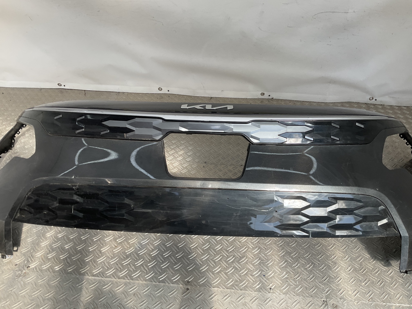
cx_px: 206
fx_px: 345
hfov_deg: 61.7
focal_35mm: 29
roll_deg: -4.1
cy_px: 154
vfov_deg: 48.2
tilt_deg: -42.6
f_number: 1.8
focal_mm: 3
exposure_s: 1/383
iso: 16
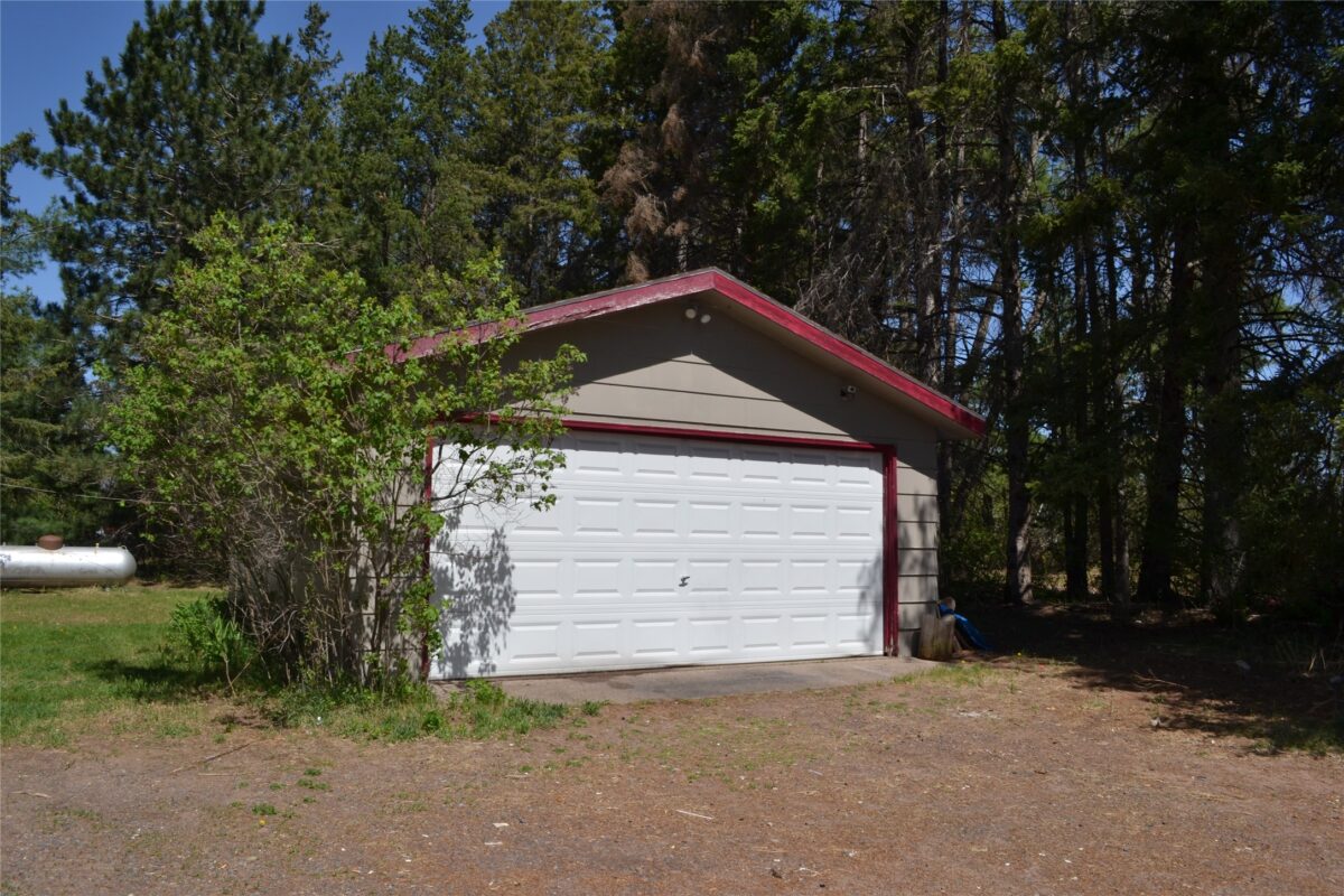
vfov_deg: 47.9
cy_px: 448
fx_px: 1008
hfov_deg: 67.4
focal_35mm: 27
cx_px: 672
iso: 100
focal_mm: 18
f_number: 11
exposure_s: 1/200
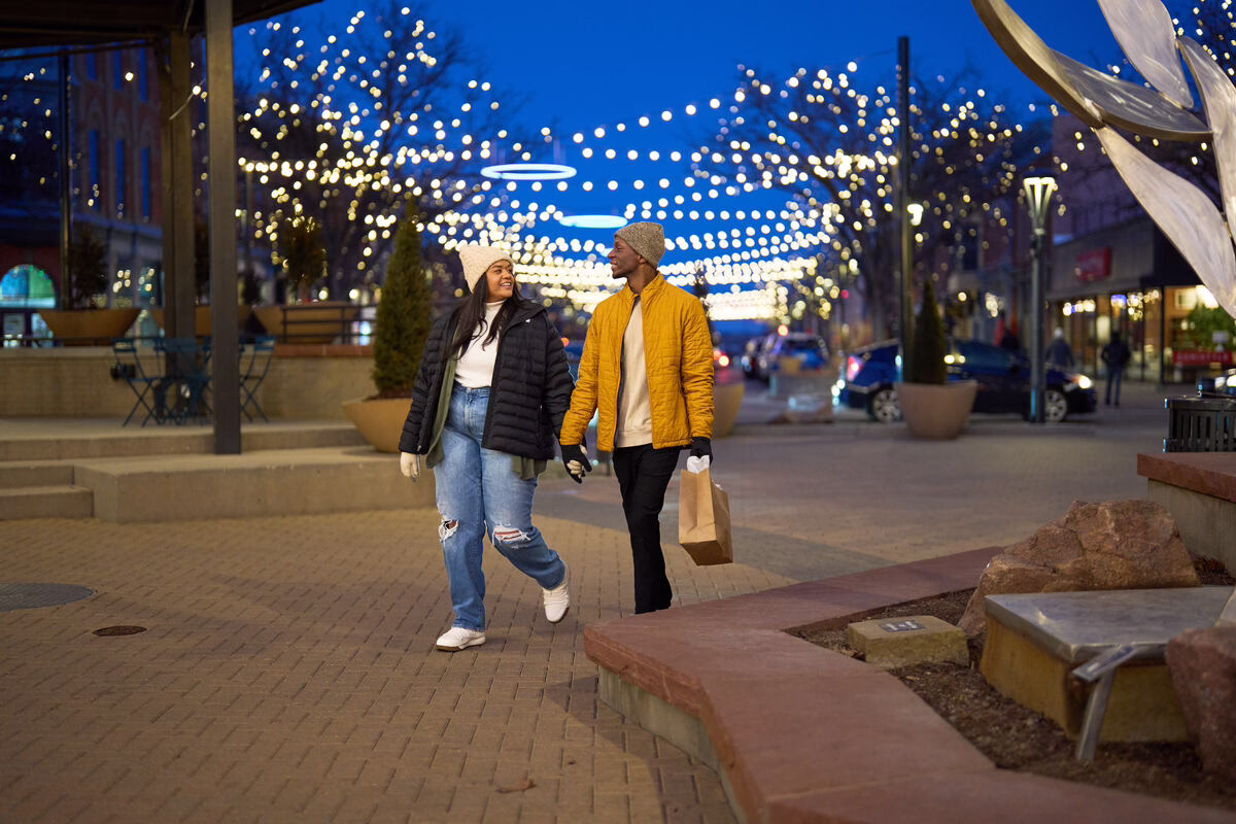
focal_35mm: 50
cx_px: 618
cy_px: 412
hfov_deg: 39.6
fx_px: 1717
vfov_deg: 27.0
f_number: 1.2
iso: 1000
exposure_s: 1/500
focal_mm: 50
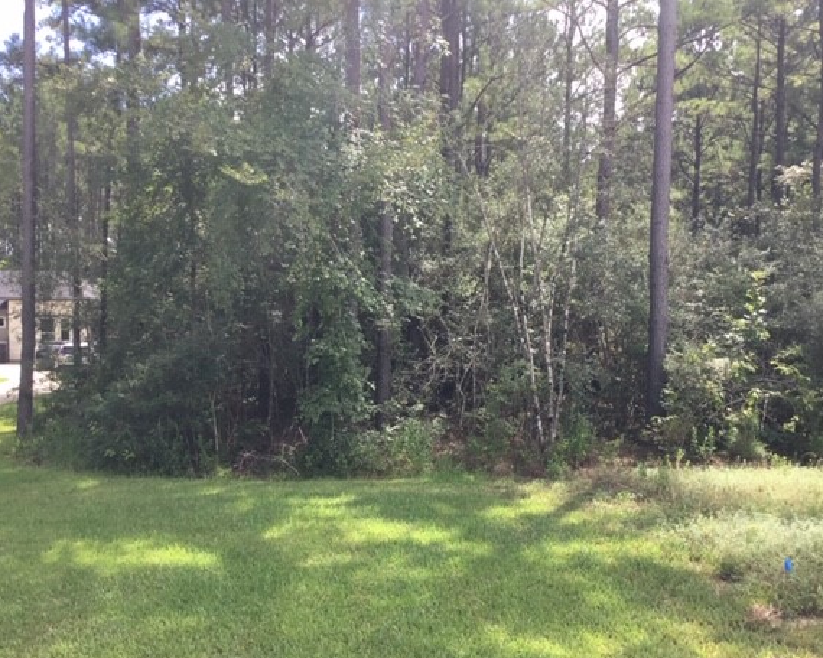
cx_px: 453
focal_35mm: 34
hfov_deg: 52.8
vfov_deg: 43.3
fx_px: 828
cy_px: 345
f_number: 2.4
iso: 25
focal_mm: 3.3
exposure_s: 1/269
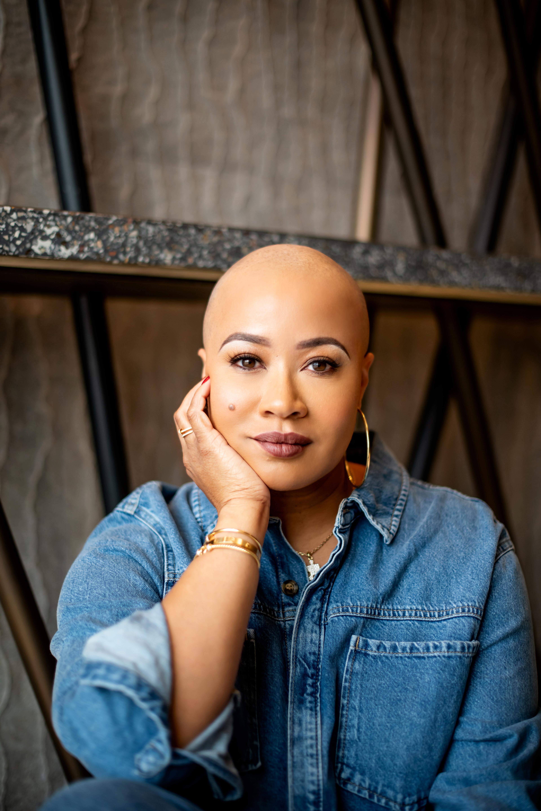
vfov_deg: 39.6
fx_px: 1126
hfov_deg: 27.0
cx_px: 270
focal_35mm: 50
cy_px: 406
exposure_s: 1/1000
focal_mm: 50
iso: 640
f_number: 1.8
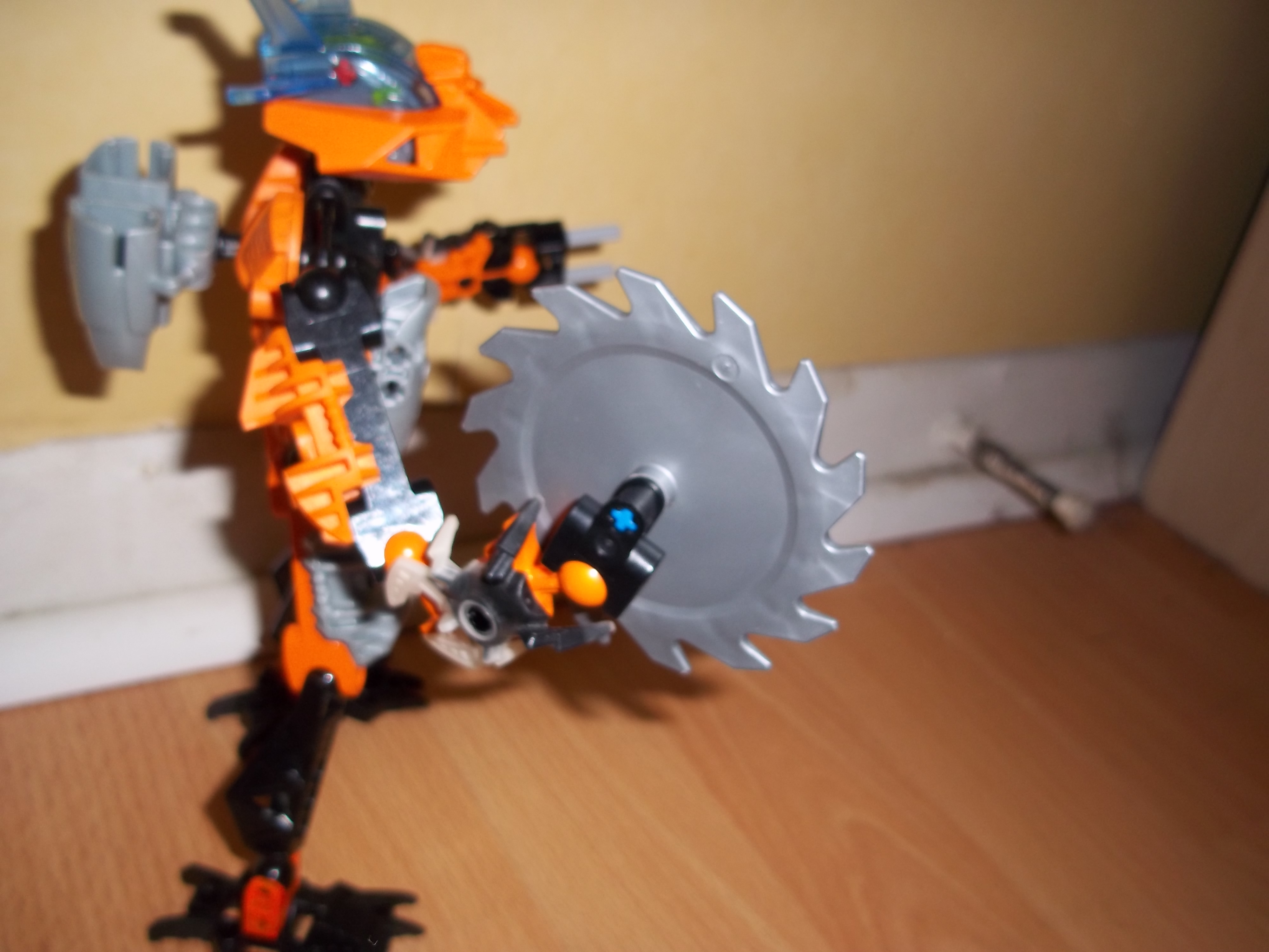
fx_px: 1320
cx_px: 634
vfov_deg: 39.7
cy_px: 476
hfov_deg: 51.4
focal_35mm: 36
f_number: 3.1
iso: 80
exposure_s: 1/30
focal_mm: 6.5
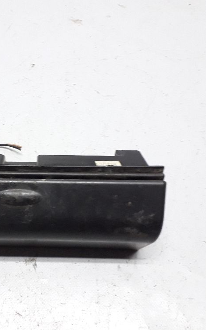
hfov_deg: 31.3
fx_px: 350
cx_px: 22
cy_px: 167
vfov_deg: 50.4
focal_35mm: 39
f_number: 1.9
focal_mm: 3.6
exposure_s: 1/25
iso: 200
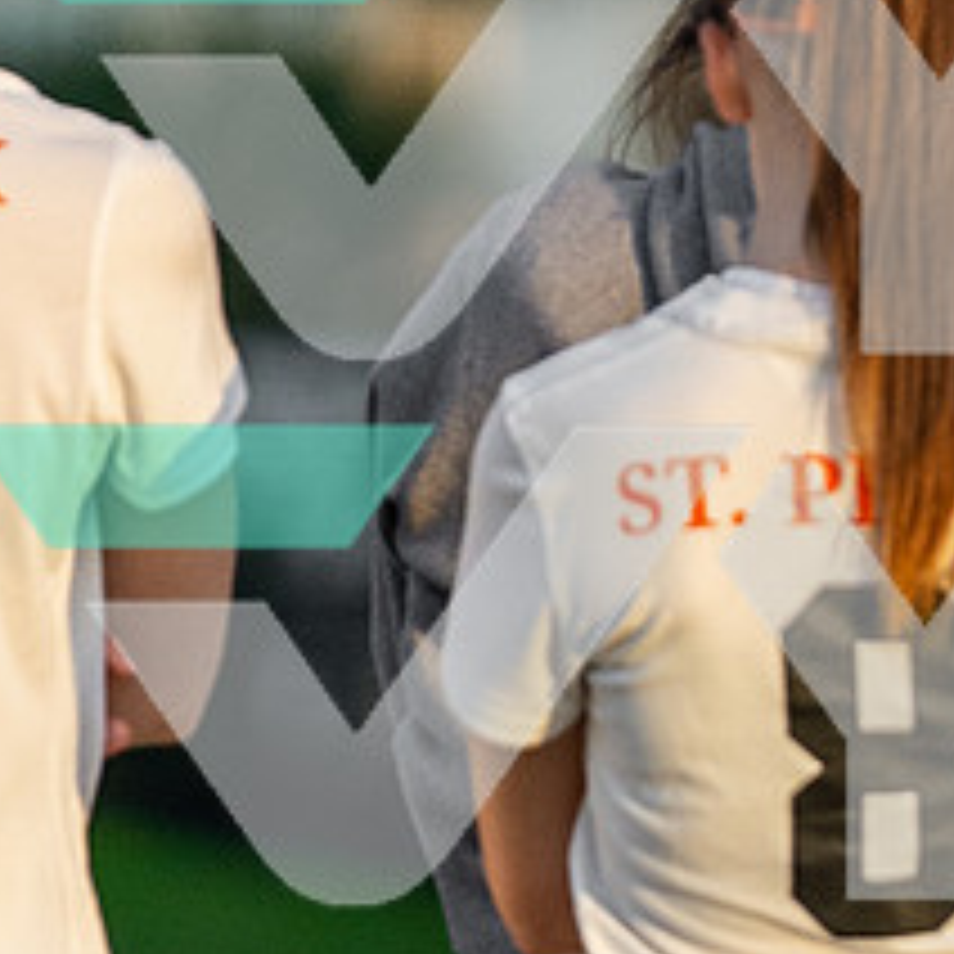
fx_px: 41158
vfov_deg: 1.3
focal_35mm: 1320
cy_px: 190
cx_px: 1521
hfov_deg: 1.3
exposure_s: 1/3200
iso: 640
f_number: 2.8
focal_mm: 200
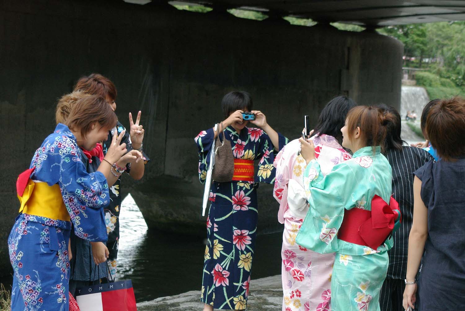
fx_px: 1221
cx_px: 232
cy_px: 156
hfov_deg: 21.6
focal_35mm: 94
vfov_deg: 14.5
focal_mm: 63
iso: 800
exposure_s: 1/125
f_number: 4.5
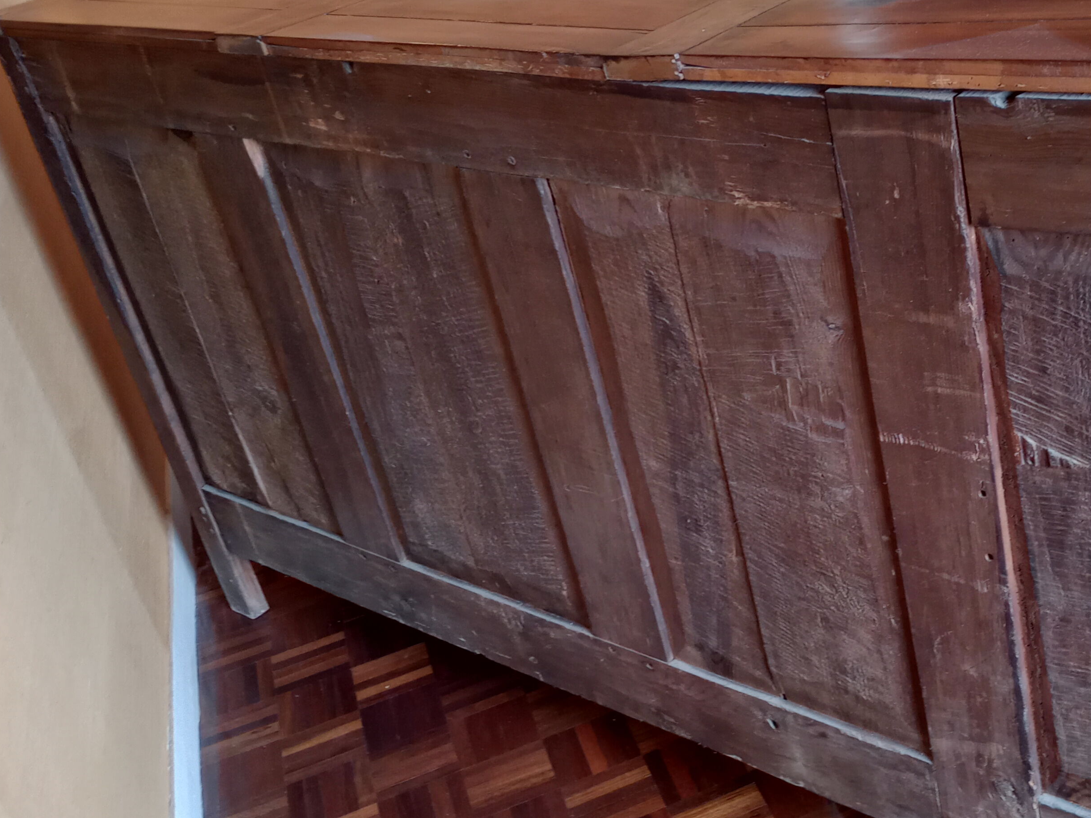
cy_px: 433
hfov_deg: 39.2
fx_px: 1481
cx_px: 838
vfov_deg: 30.9
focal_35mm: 47
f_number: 1.8
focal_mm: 4.05
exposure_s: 1/33.3
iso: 375
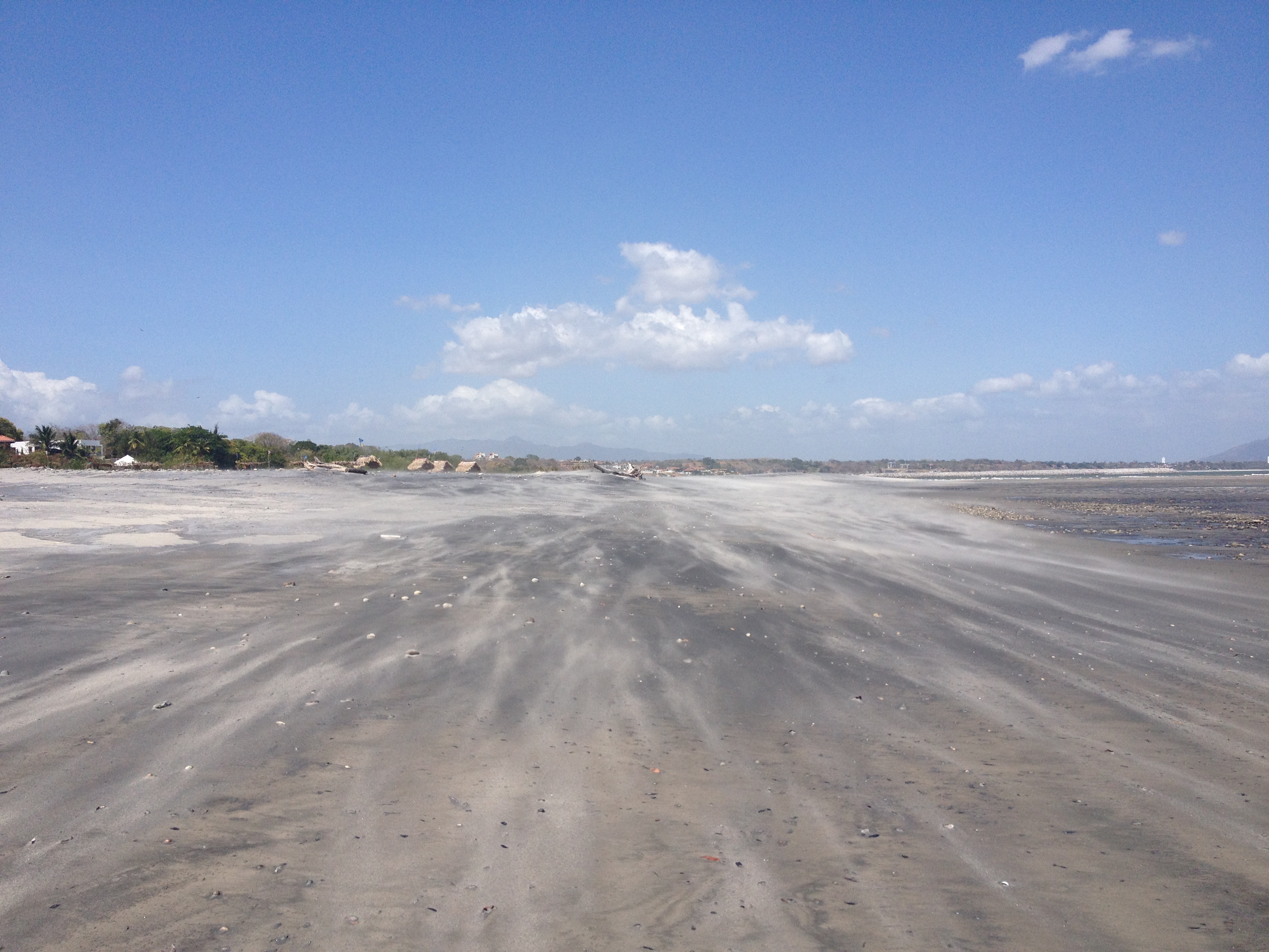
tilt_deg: -3.0
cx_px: 634
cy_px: 476
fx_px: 1283
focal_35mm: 35
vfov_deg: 40.7
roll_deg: +1.0
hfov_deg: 52.6
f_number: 2.4
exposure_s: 1/2762
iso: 50
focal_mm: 4.28
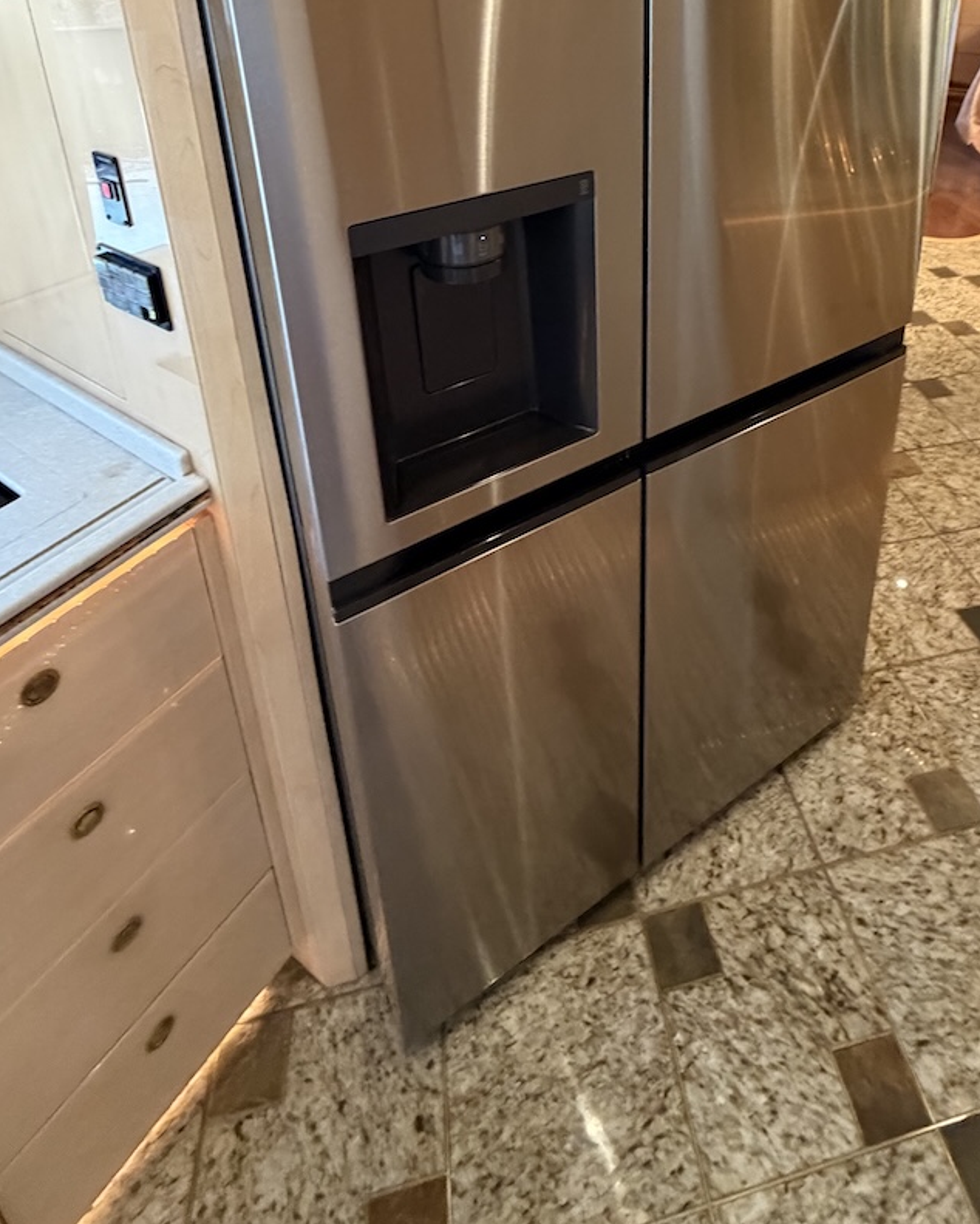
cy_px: 208
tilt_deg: -16.8
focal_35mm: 23
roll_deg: -0.9
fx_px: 834
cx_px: 597
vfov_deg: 64.6
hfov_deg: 60.3
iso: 640
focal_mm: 2.22
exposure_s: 1/41
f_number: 2.2
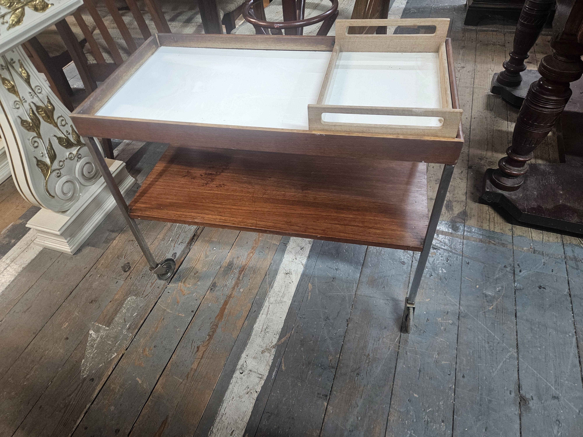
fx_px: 387
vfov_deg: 58.9
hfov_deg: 73.9
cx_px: 292
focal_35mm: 23
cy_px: 218
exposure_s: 1/100
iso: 400
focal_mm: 5.4
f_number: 1.8
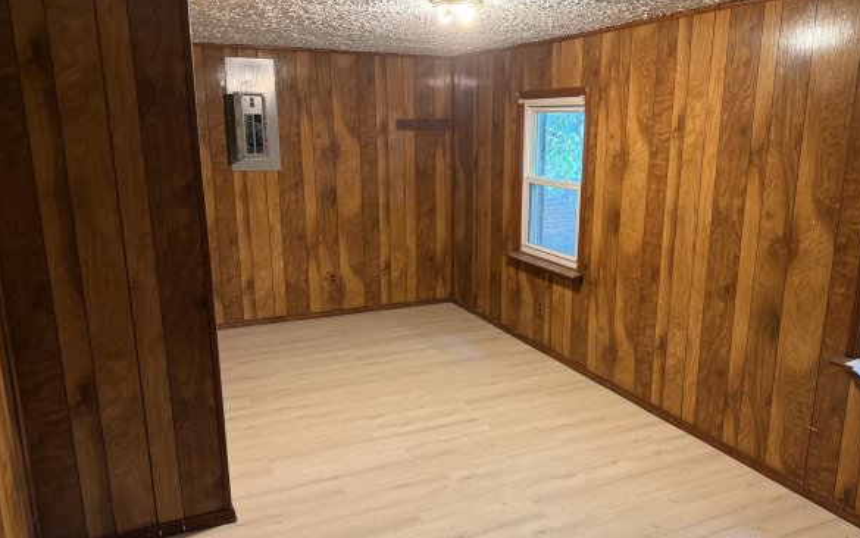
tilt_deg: -13.1
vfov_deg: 43.1
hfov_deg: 64.5
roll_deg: +0.1
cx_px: 464
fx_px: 680
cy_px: 294
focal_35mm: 29
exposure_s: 1/60
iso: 400
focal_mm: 6.76
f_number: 1.78
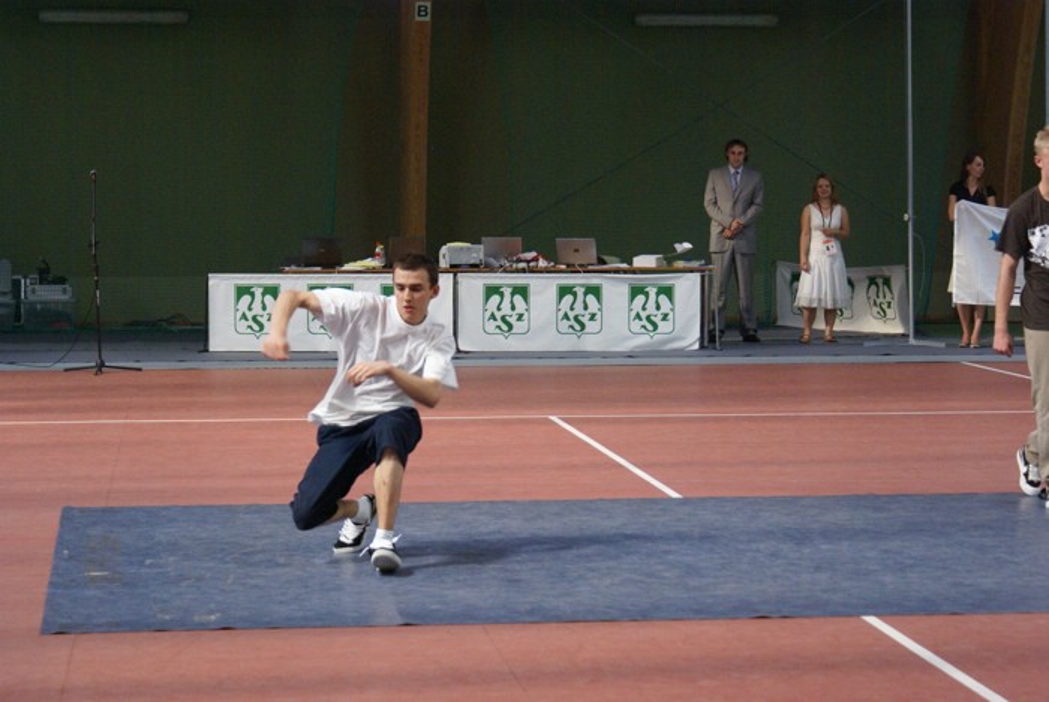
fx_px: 3062
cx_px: 524
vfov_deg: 13.1
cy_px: 351
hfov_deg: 19.4
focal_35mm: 105
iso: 800
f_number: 5.6
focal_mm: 70
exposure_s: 1/160
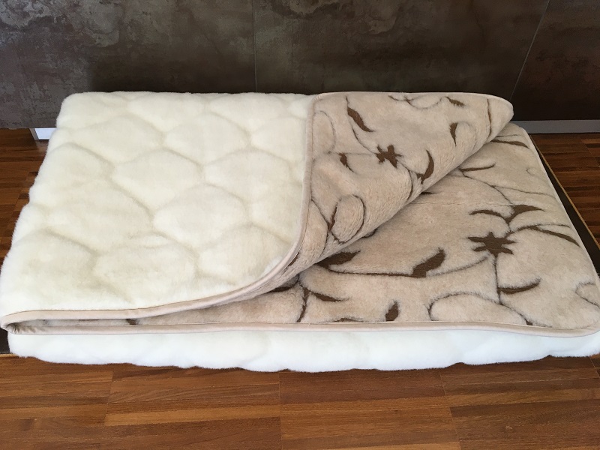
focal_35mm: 29
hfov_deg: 61.7
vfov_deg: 48.2
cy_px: 225
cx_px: 300
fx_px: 503
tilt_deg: -48.4
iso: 50
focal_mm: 4.15
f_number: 2.2
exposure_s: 1/33
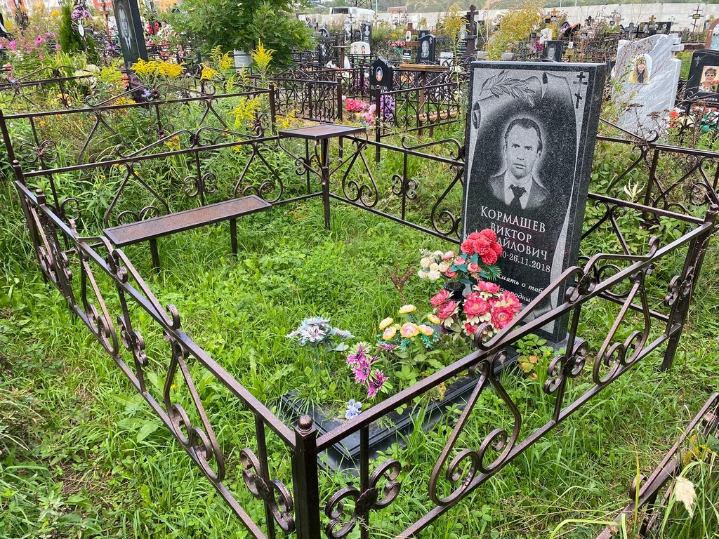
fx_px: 540
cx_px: 360
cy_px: 270
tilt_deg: -22.4
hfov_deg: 67.3
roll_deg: +1.4
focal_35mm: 26
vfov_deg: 53.1
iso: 32
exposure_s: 1/305
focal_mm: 4.25
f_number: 1.8
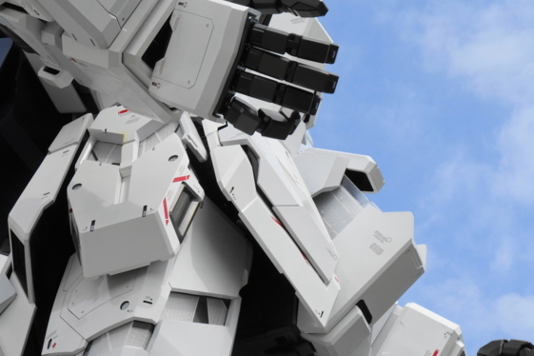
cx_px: 159
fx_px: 1543
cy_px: 144
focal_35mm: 104
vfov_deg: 13.2
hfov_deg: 19.5
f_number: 5.6
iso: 125
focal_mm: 21.08
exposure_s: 1/800
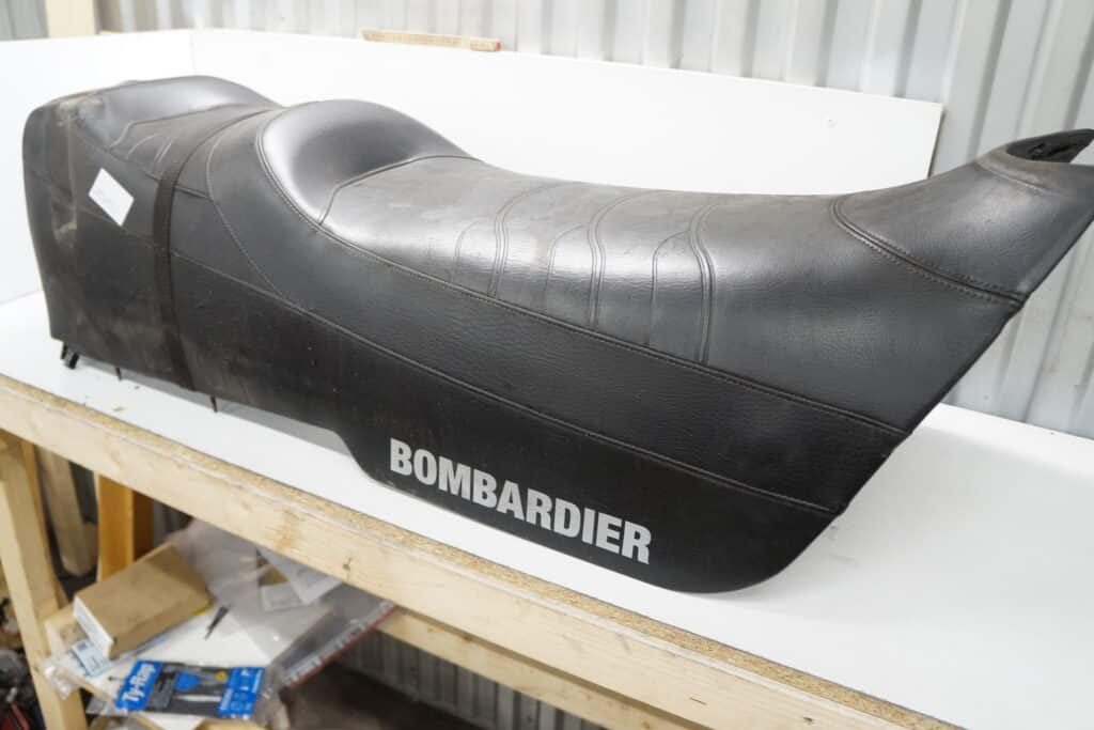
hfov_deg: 67.4
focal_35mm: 27
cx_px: 547
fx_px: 821
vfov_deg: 47.9
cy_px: 365
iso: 640
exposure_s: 1/60
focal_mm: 18
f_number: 3.5
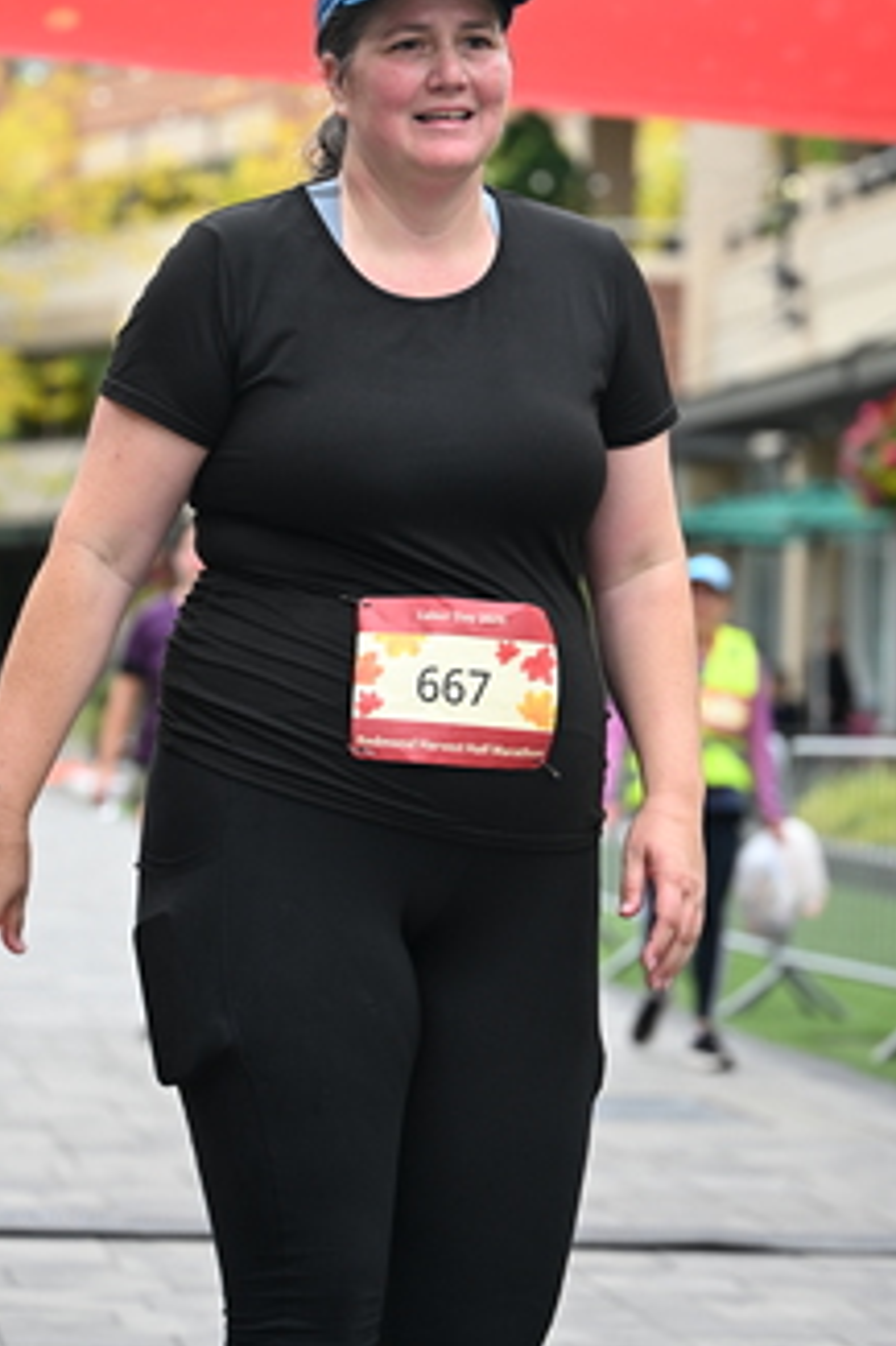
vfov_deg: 16.4
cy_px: 462
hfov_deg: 11.0
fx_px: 4671
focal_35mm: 125
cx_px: 374
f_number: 2.8
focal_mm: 74
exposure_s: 1/1250
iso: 400
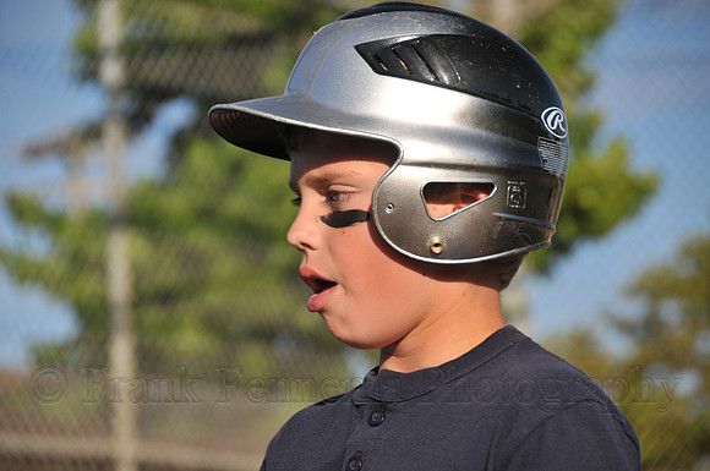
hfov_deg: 10.6
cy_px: 236
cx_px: 355
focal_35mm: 195
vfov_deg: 7.0
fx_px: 3840
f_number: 5.6
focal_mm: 130
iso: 200
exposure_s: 1/500
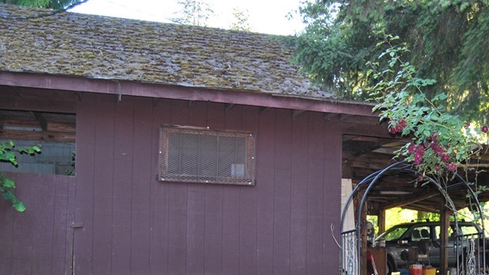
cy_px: 258
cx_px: 353
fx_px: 648
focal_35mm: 50
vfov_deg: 23.2
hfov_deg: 40.4
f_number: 3.5
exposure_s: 1/60
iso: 200
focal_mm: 18
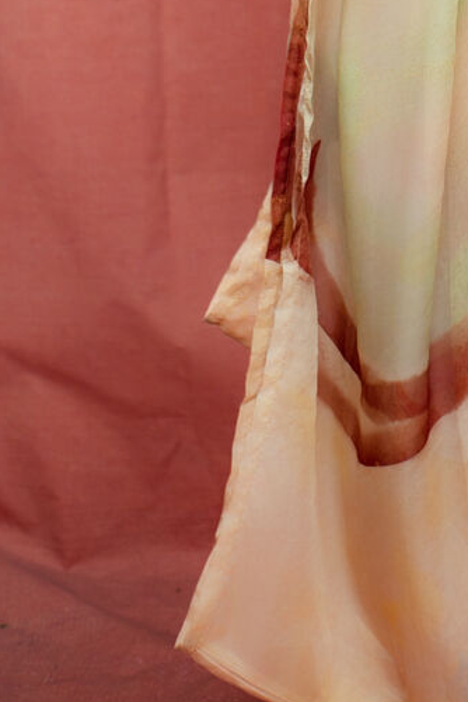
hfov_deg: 7.7
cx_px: 668
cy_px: -553
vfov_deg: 10.9
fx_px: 3432
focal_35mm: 176
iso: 100
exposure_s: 1/160
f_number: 2.8
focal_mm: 50
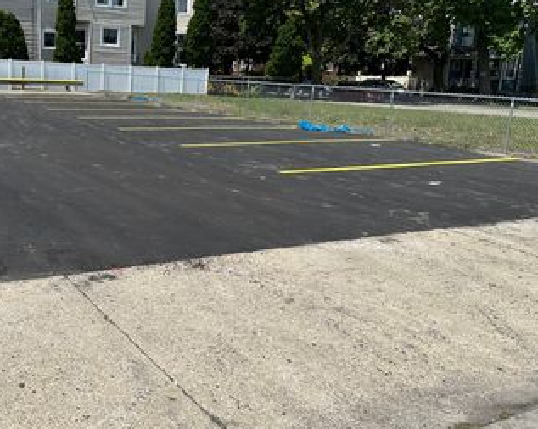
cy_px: 191
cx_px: 120
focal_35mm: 37
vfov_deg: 40.0
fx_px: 589
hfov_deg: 46.9
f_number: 1.78
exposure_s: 1/5848
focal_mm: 6.86
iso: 80
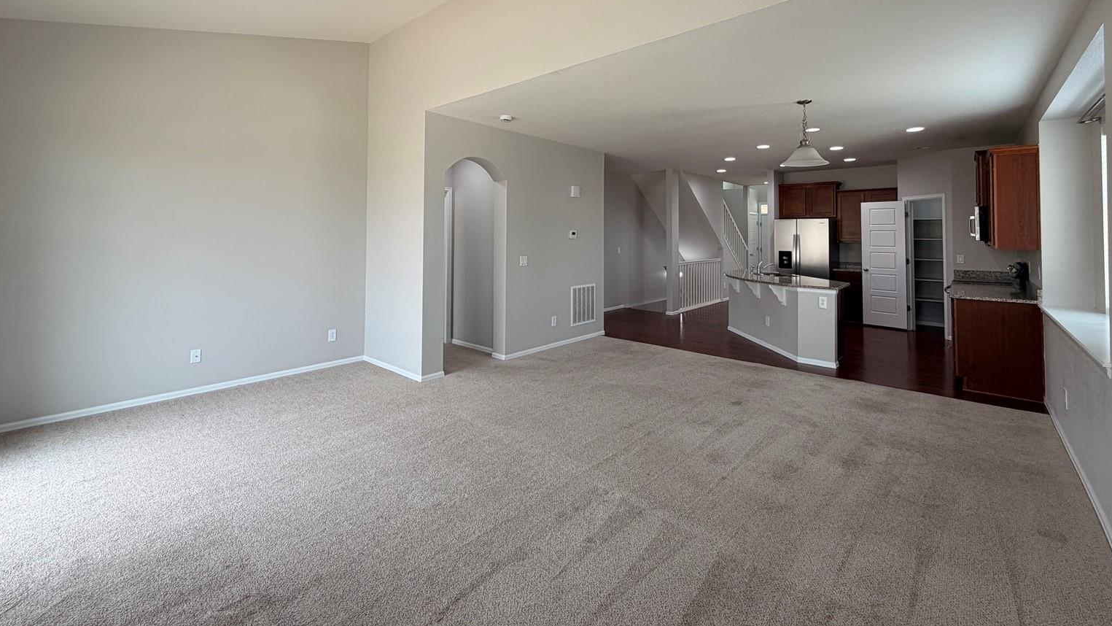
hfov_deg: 99.4
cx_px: 557
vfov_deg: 65.7
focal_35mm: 16
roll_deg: -0.3
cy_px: 221
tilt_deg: +1.6
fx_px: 472
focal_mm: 2.22
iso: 100
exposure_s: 1/120
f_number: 2.2
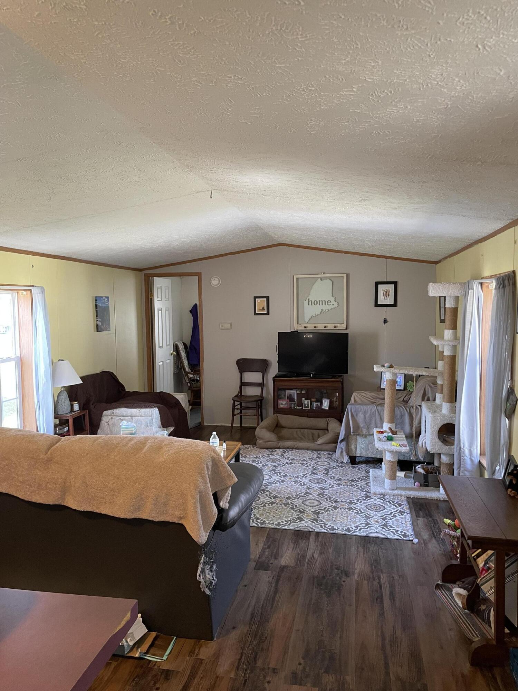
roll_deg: +0.8
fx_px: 519
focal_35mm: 26
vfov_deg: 67.3
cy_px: 346
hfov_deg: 53.1
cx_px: 259
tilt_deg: -4.3
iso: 200
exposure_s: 1/60
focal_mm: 4.2
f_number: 1.6
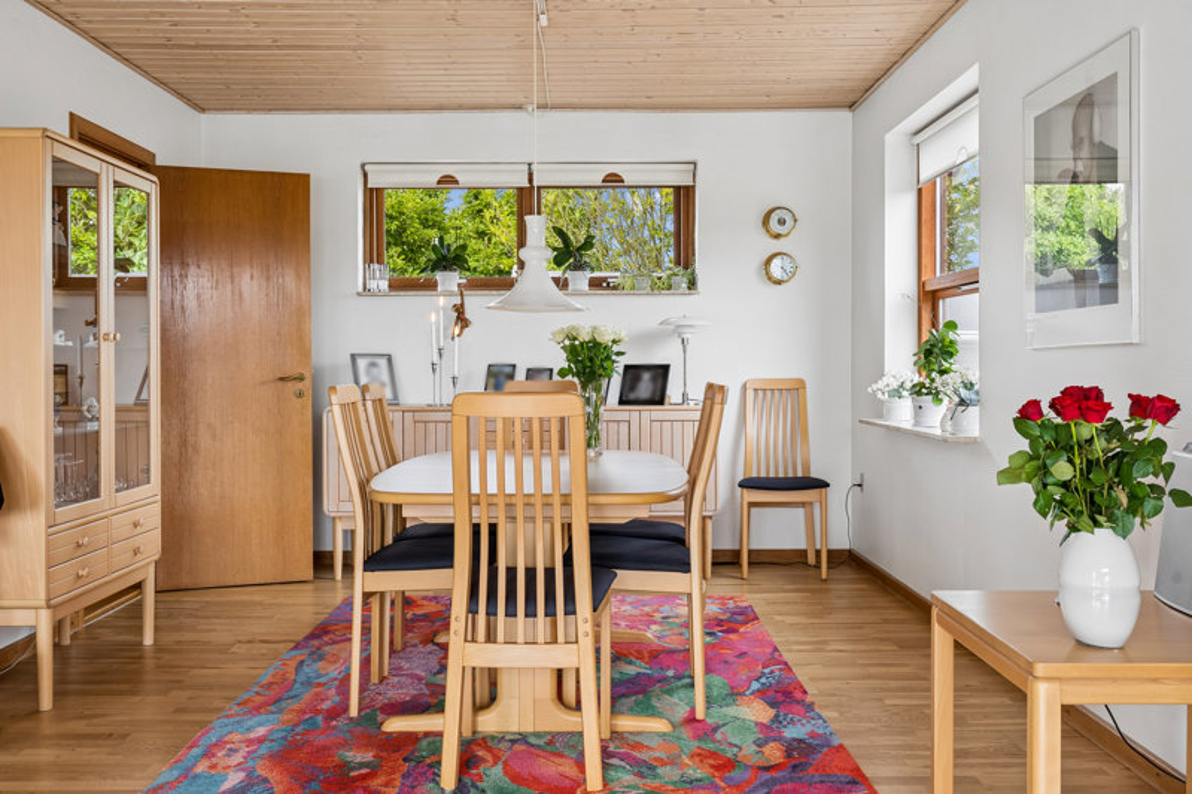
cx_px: 596
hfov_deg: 57.2
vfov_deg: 40.0
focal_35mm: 33
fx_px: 1092
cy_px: 397
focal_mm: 33
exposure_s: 1/15
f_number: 8
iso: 200
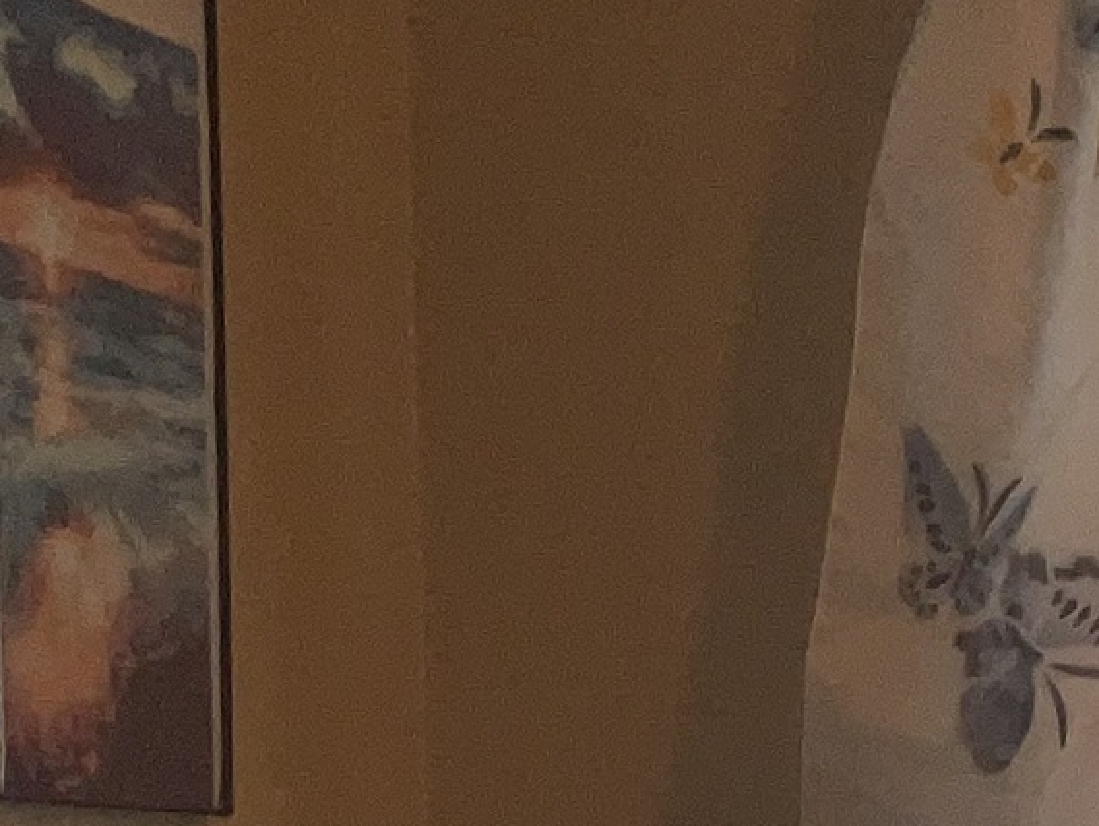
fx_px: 4988
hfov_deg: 12.6
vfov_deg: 8.6
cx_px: 676
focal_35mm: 157
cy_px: 2036
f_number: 1.8
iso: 16
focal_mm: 3
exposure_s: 1/148
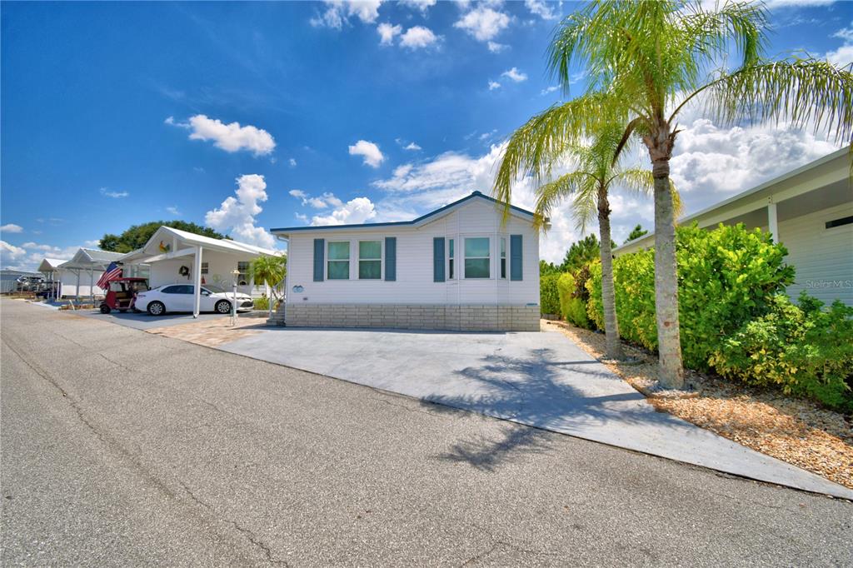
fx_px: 355
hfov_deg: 100.4
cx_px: 426
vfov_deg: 77.3
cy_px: 284
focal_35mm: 15
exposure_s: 1/1600
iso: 100
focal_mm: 10
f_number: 4.5
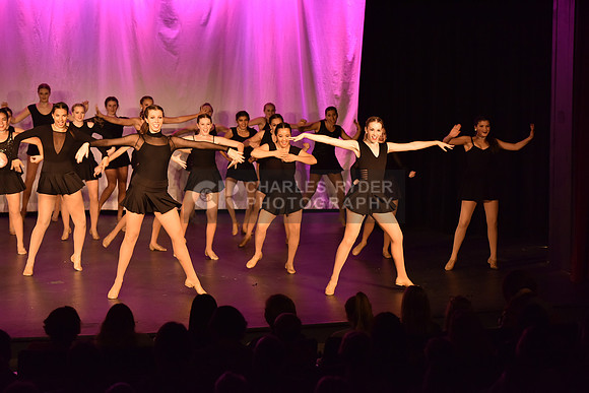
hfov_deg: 19.5
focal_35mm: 105
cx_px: 294
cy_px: 196
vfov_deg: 13.0
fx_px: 1718
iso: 2000
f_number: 4
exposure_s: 1/320
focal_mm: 105
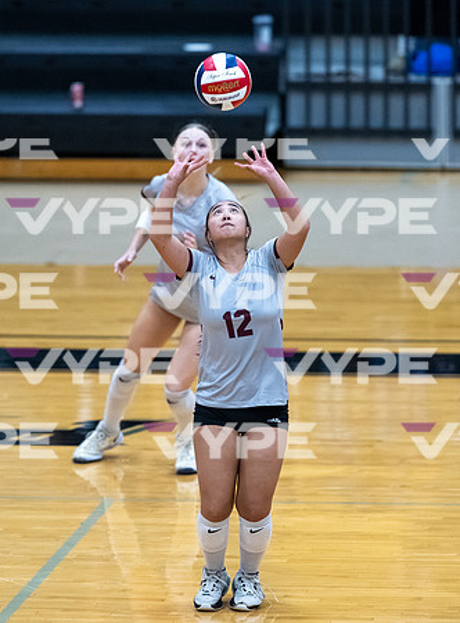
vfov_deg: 5.4
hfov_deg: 4.0
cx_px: 207
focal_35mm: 370
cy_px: 242
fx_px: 6618
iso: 3200
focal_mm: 200
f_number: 2
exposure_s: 1/1600
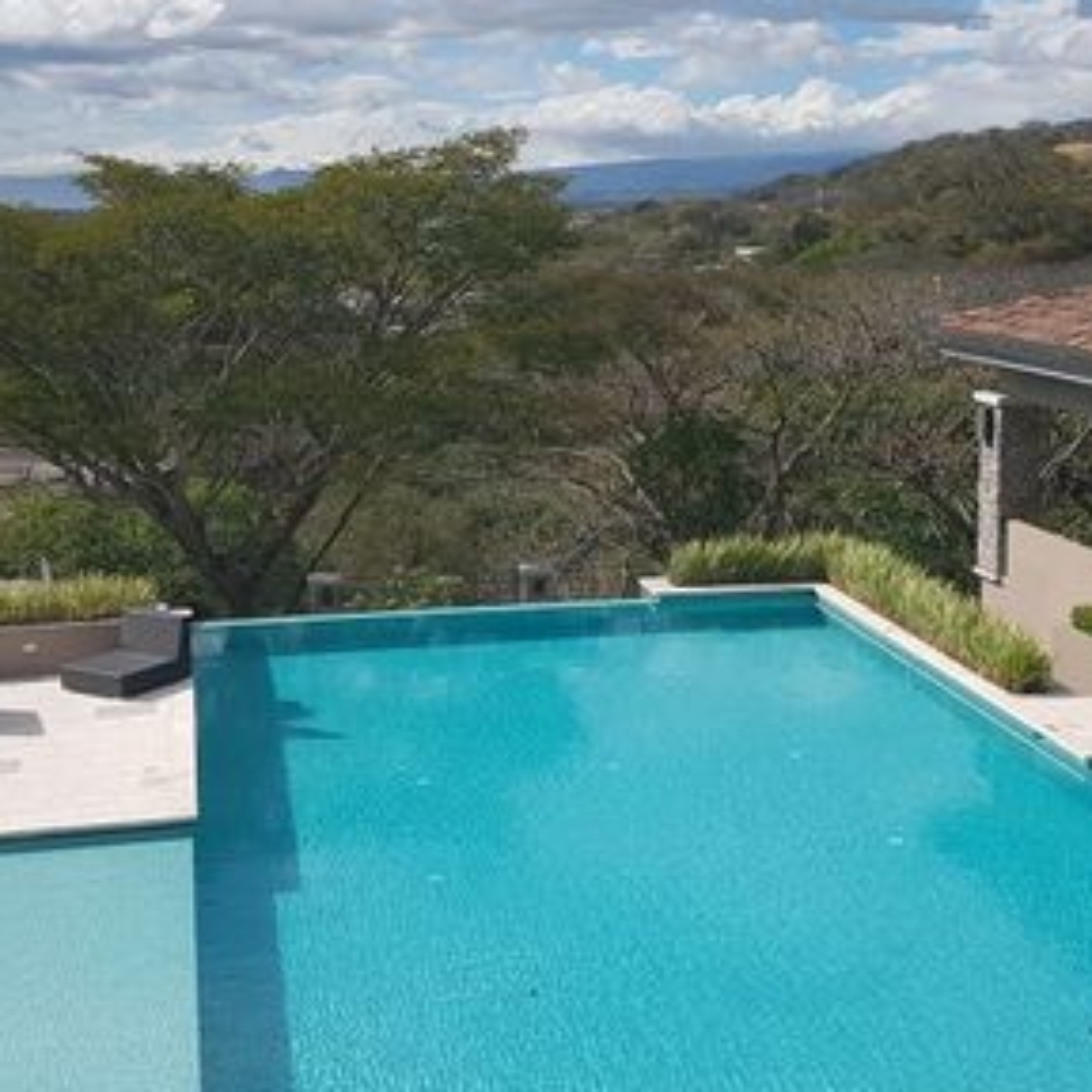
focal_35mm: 51
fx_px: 1820
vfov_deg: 33.0
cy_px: 334
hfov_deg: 33.4
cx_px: 599
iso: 50
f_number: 1.7
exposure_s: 1/4784
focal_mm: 4.2
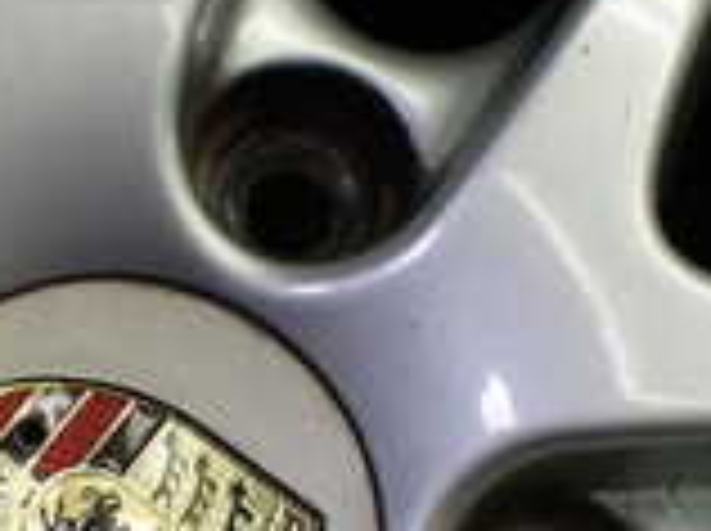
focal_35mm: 114
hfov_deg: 17.2
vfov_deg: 12.9
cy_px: 369
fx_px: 2338
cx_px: 212
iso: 125
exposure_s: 1/125
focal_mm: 5.4
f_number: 2.3
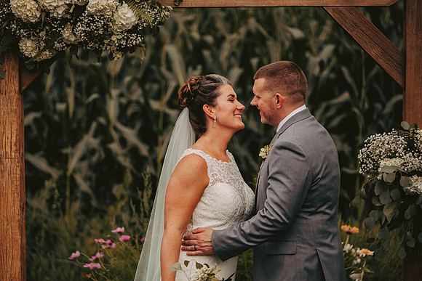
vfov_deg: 8.0
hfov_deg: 12.0
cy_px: 130
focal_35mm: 171
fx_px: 2007
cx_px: 192
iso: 200
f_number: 2.8
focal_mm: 155
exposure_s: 1/500
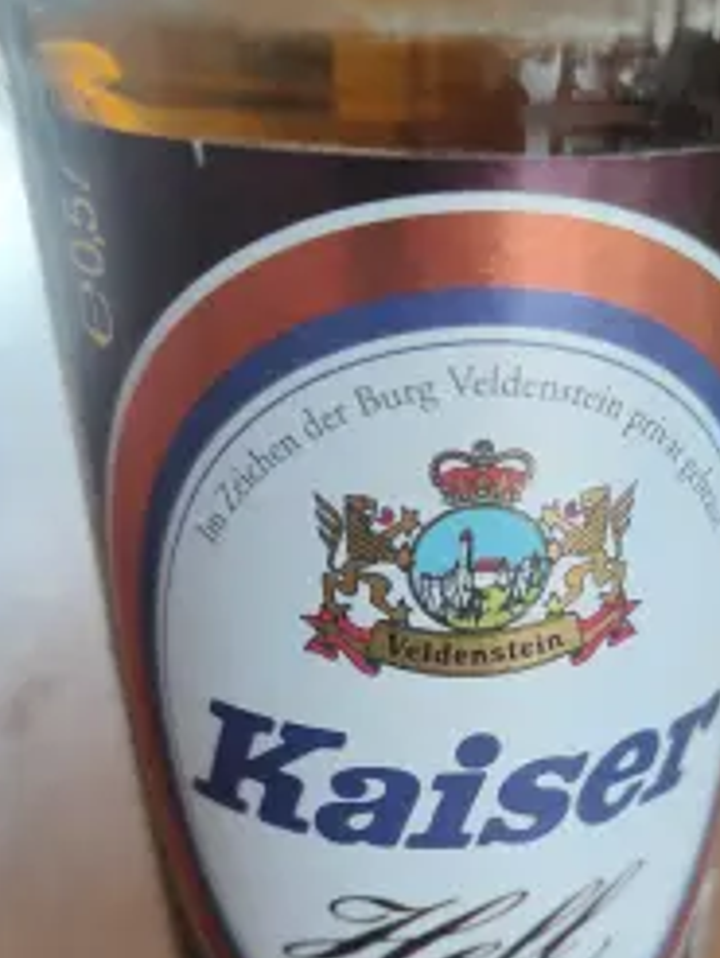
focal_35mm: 39
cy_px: 759
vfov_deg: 45.5
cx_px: 502
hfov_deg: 36.4
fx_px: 1080
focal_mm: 5.59
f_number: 2.8
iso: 250
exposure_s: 1/50
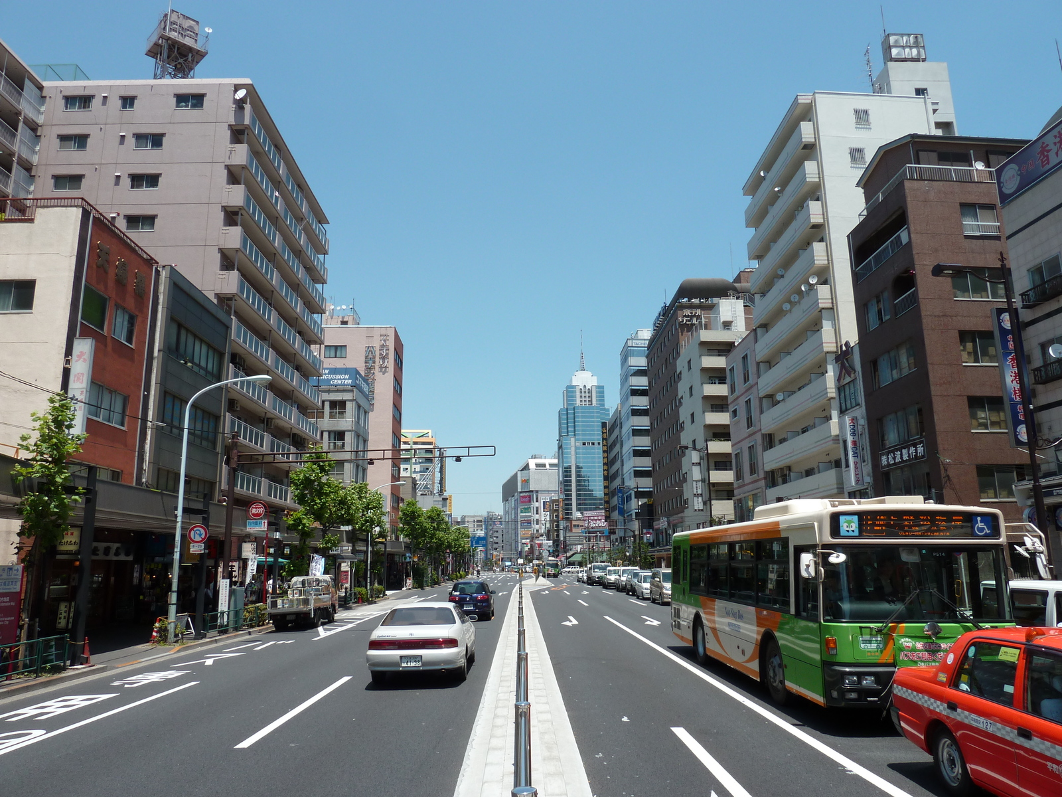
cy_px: 398
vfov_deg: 54.9
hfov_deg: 69.4
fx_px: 767
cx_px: 531
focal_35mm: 25
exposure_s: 1/400
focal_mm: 4.1
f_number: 4.5
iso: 80
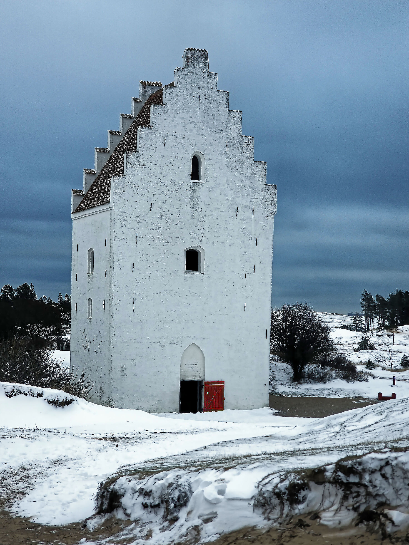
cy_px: 272
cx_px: 204
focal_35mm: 69
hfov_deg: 21.3
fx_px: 1087
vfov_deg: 28.2
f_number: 2.4
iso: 50
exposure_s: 1/500
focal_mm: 7.9
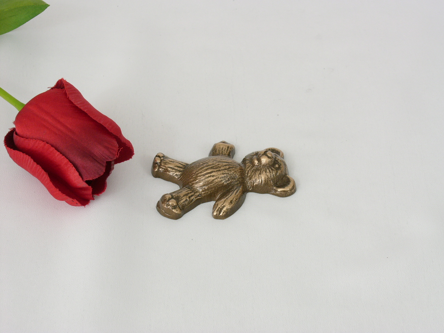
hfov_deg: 21.8
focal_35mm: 90
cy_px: 166
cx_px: 222
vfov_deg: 16.4
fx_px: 1154
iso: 100
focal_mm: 22.5
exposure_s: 1/4
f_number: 7.1
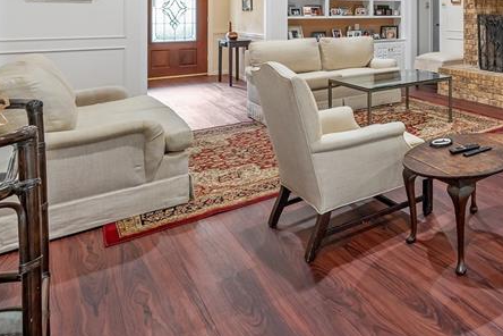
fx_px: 419
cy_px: 20
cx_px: 569
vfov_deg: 39.7
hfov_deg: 44.7
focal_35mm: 30
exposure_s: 1/3
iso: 800
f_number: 8
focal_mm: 13
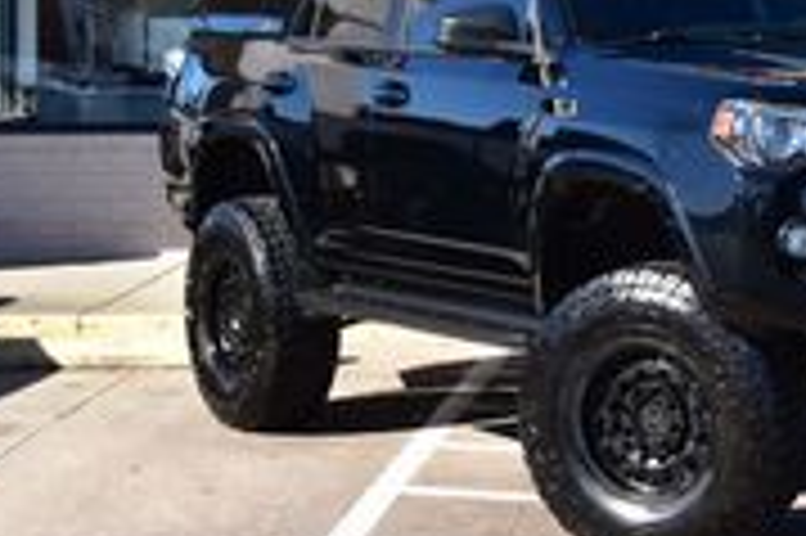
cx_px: 869
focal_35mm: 114
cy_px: 14
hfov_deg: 17.4
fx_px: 2550
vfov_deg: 11.9
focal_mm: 34
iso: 400
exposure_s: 1/400
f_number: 11
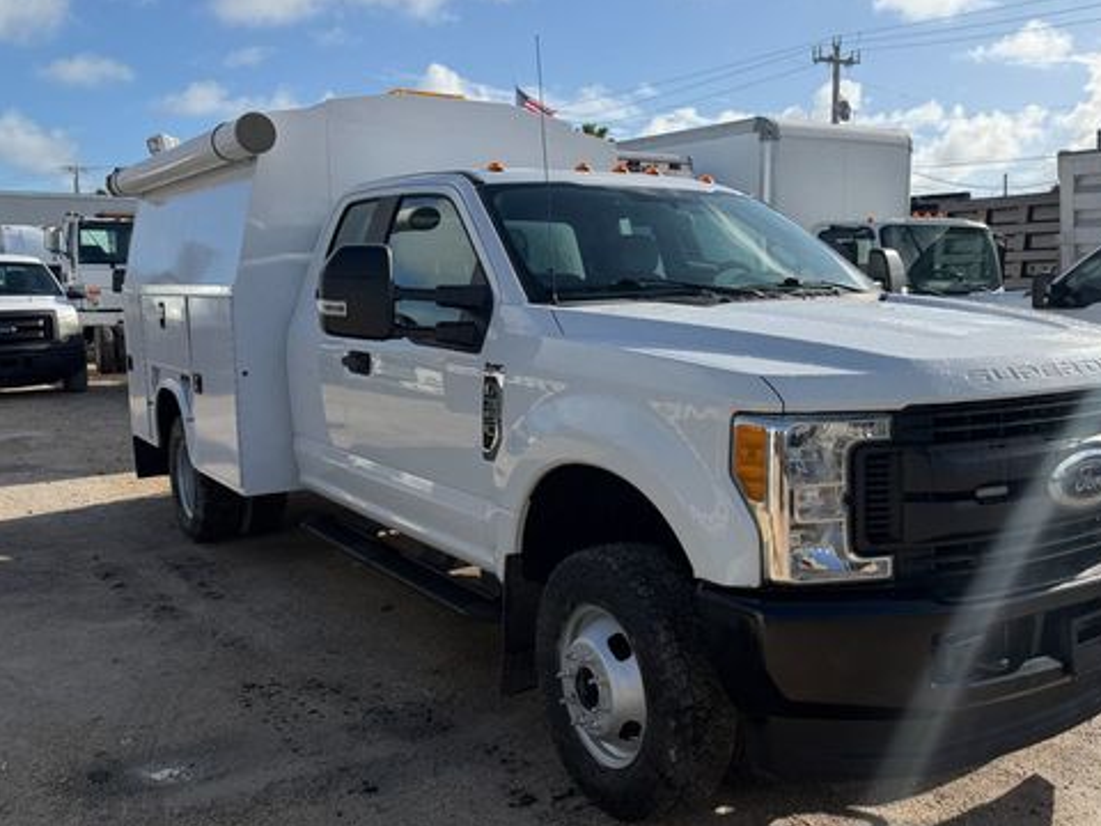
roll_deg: +0.9
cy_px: 431
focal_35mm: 32
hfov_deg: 56.4
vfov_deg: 44.1
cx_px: 656
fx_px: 1018
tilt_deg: -6.7
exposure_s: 1/6711
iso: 100
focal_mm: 6.93
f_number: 1.8
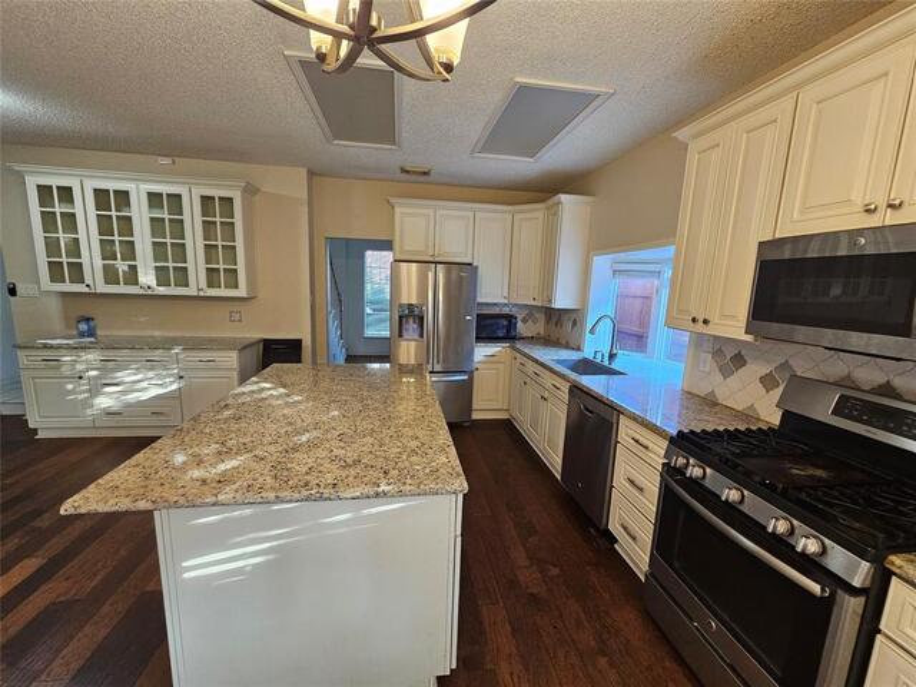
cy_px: 344
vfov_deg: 89.9
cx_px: 458
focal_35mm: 13
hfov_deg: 106.2
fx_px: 344
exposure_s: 1/60
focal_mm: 2.2
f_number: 2.2
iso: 250
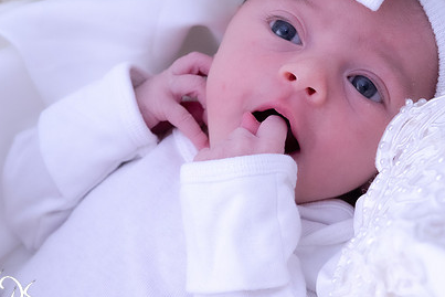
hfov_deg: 18.1
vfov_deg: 12.1
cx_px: 186
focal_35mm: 113
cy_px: 166
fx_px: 1397
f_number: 5.6
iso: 1600
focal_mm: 50
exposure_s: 1/125
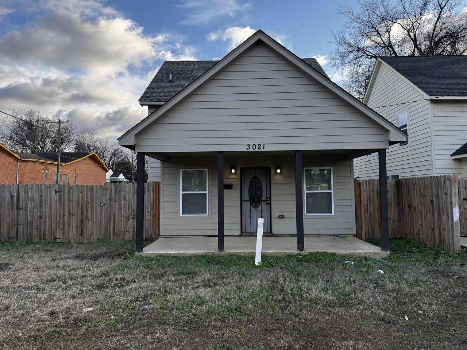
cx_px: 234
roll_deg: +0.4
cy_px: 175
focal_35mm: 24
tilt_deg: +2.3
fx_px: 324
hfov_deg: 71.6
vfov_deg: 56.8
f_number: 1.78
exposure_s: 1/756
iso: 80
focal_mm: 6.76
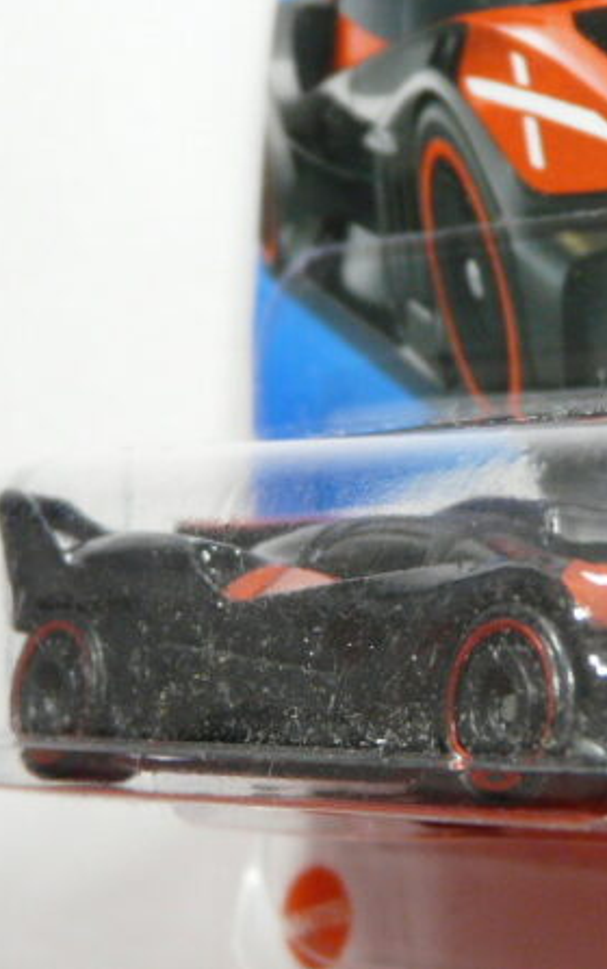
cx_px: 533
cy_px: 483
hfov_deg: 9.0
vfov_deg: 14.4
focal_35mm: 145
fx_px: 3832
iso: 200
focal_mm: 10.5
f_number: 3.2
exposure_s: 1/50
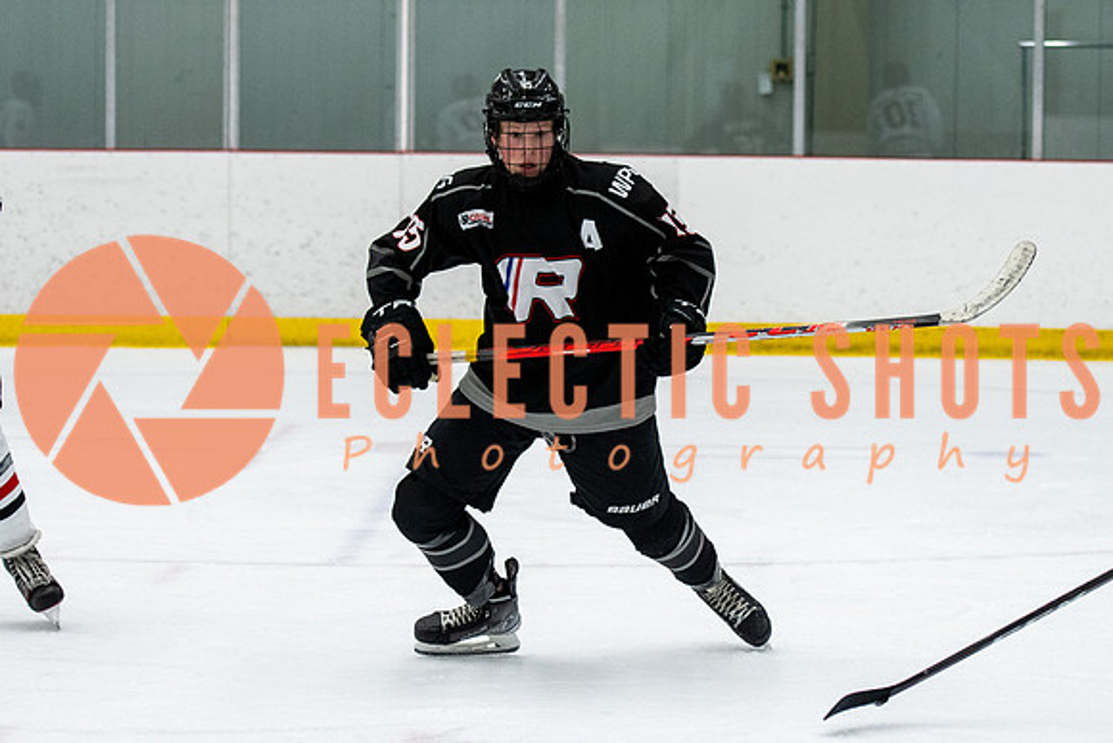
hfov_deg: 12.8
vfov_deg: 8.5
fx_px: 4969
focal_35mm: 161
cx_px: 670
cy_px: 309
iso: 1600
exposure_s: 1/640
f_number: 2.8
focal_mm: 78
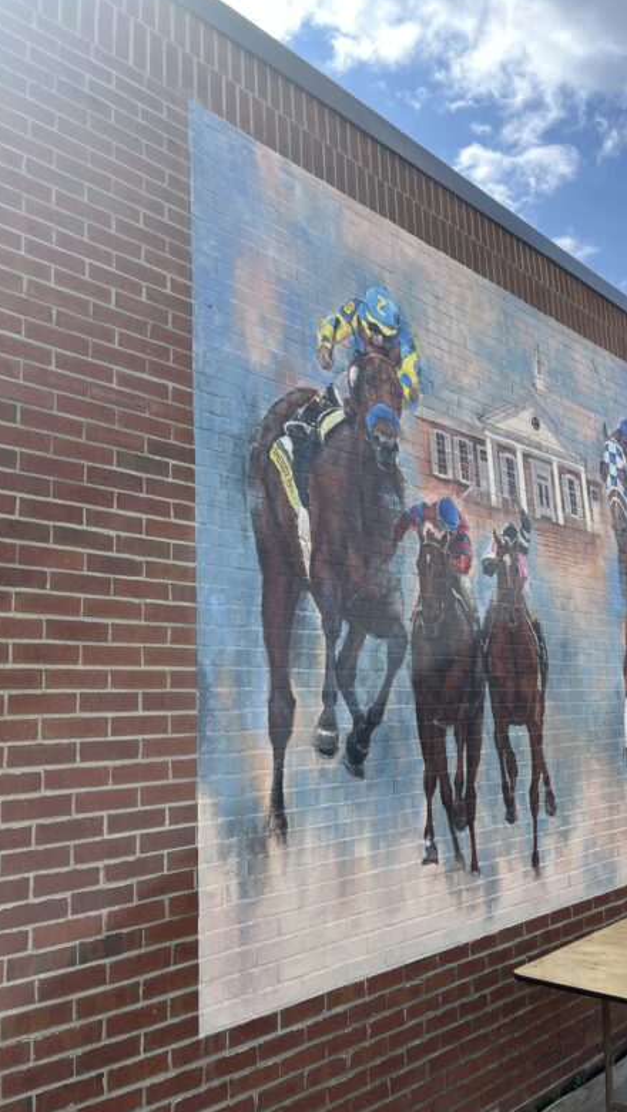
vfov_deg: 66.0
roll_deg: +3.6
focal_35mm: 29
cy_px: 554
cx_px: 395
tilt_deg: +12.0
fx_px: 856
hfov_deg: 39.9
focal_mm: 5.1
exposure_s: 1/1355
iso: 50
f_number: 1.6
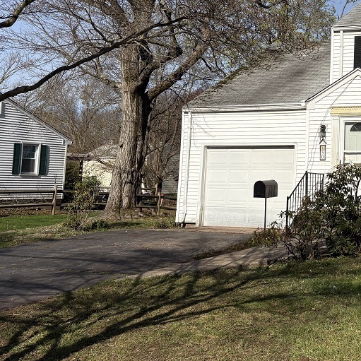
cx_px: 364
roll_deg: -1.3
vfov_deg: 31.3
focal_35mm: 54
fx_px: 637
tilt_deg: +7.5
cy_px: 111
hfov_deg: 29.5
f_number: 1.6
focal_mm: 5.96
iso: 50
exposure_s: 1/8850
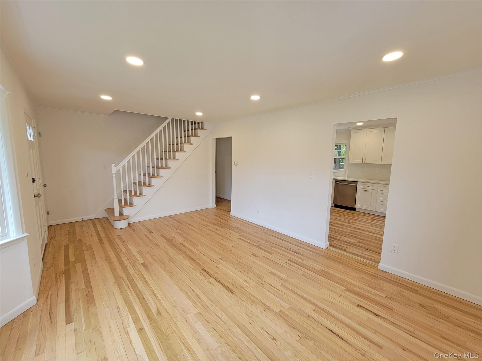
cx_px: 241
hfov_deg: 106.2
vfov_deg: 89.9
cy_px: 180
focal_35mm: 13
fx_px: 181
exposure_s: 1/60
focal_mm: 2.2
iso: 64
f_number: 2.2
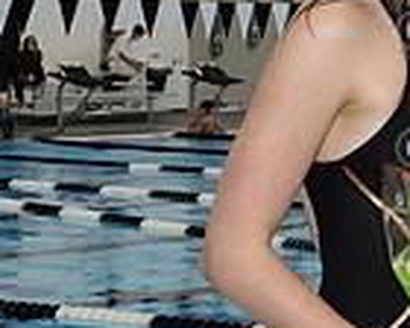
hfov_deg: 10.2
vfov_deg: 8.8
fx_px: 2124
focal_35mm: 175
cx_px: 820
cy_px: 89
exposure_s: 1/200
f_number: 5.6
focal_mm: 30
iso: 1250
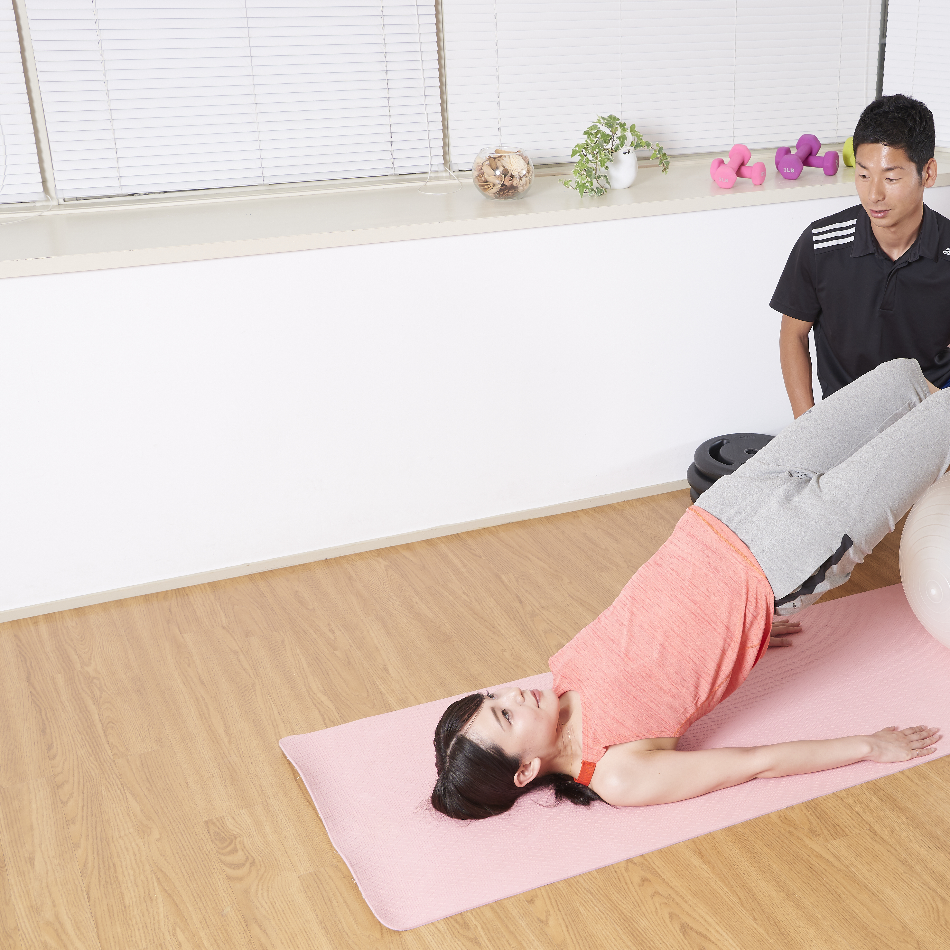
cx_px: 715
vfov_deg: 34.7
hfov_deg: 34.0
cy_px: 476
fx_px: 1521
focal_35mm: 49
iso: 200
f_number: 8
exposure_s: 1/125
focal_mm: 38
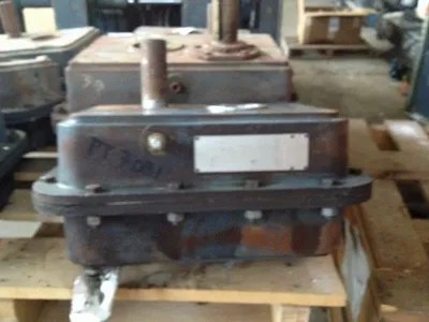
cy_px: 161
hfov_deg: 52.6
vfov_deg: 40.7
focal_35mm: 35
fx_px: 434
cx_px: 214
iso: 500
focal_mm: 4.28
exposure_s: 1/15
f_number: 2.4
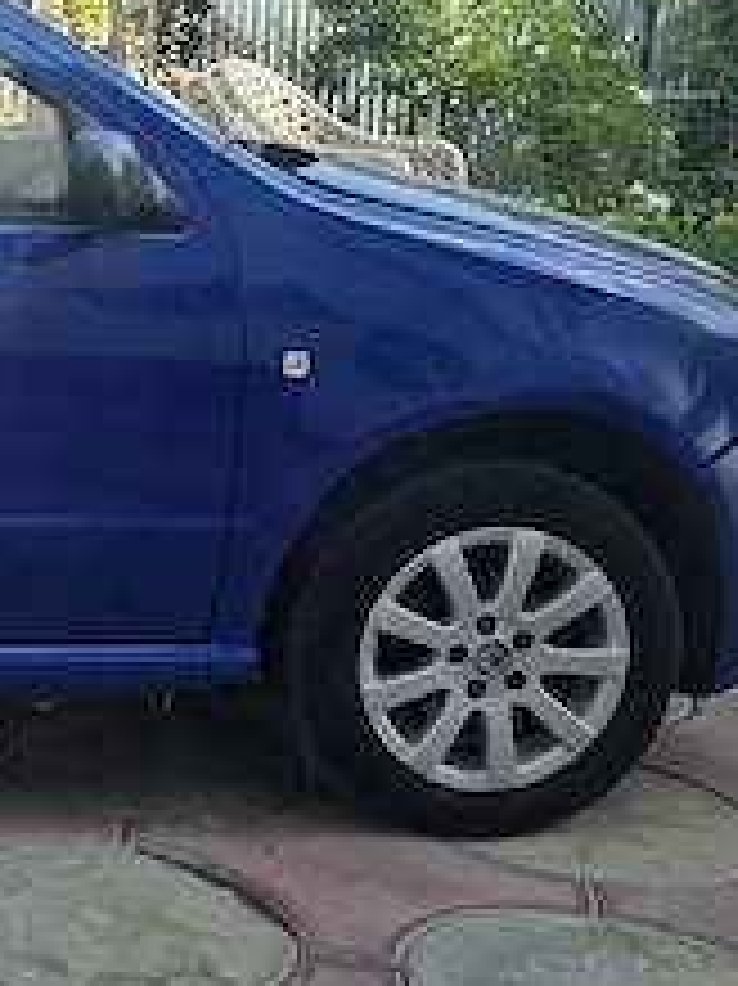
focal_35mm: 63
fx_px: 1793
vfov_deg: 30.6
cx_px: -382
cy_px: 365
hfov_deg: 20.0
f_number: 1.7
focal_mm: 6.3
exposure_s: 1/2551
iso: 80
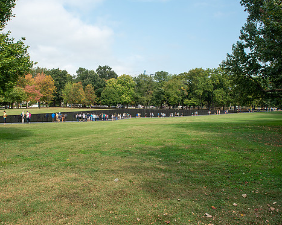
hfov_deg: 61.9
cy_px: 110
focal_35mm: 28
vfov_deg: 51.5
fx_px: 234
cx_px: 120
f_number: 5
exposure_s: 1/640
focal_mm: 24
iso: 200
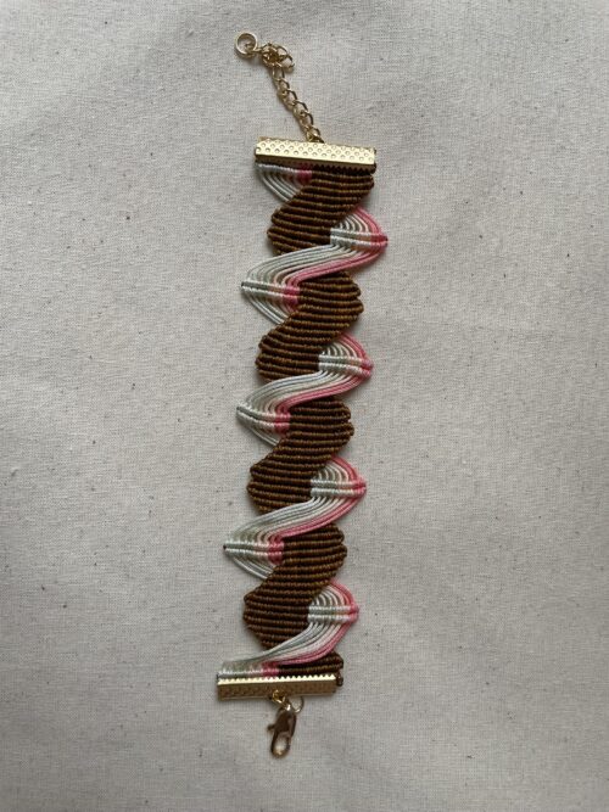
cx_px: 304
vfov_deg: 67.3
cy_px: 406
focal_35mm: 26
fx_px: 610
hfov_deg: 53.0
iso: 32
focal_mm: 4.2
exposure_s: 1/460
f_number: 1.6
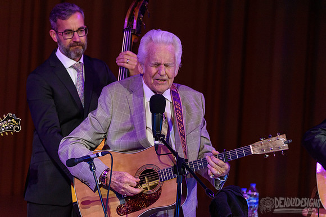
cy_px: 108
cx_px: 163
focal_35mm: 500
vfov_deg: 2.8
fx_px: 4529
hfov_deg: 4.1
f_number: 6
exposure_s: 1/500
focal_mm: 500
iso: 2500
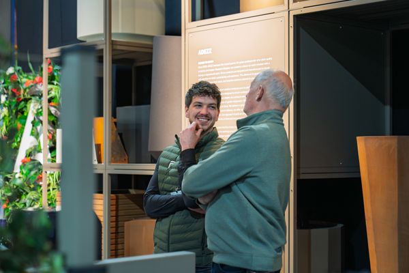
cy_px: 136
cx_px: 204
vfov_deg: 19.5
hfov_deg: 28.8
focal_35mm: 70
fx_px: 795
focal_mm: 70
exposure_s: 1/100
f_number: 2.8
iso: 640
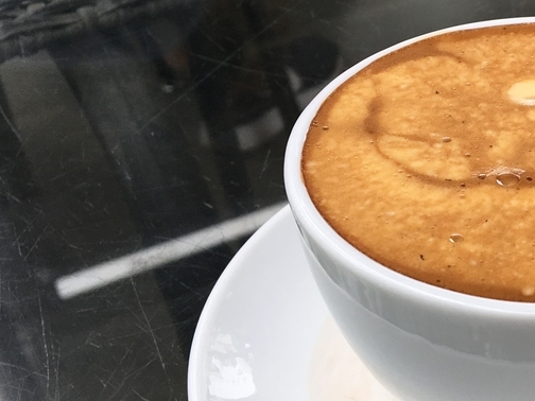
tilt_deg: -39.4
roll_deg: -2.4
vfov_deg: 21.3
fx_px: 1066
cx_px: 625
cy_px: 231
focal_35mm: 69
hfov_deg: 25.5
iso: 25
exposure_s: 1/50
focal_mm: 4.15
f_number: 2.2
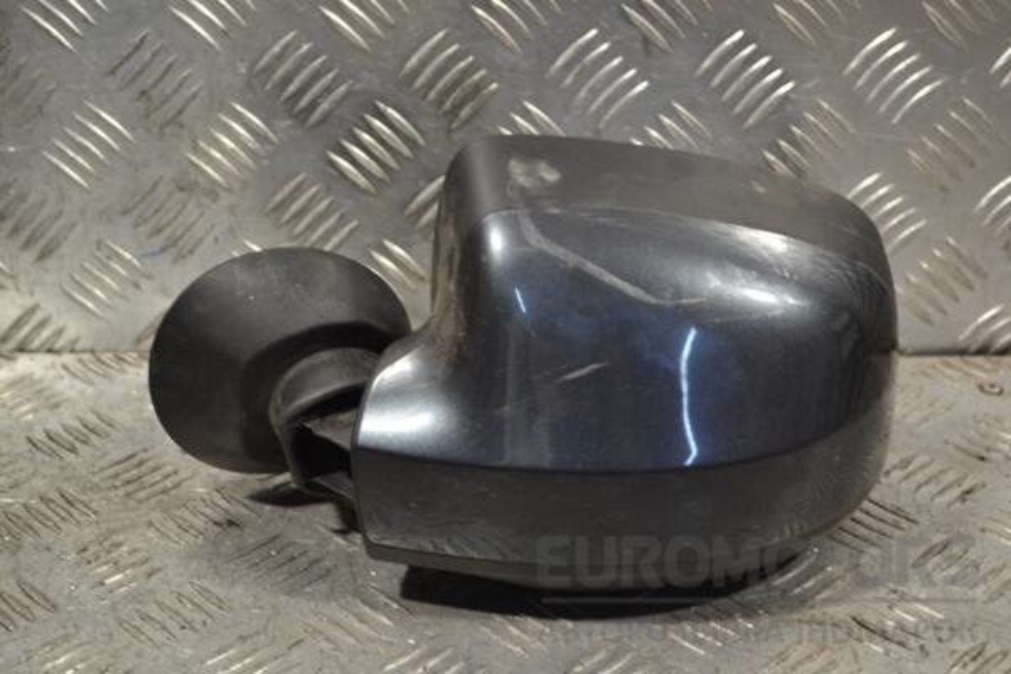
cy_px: 337
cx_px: 506
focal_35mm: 60
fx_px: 1685
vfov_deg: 22.6
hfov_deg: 33.4
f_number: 5.3
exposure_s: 1/30
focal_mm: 40
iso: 200
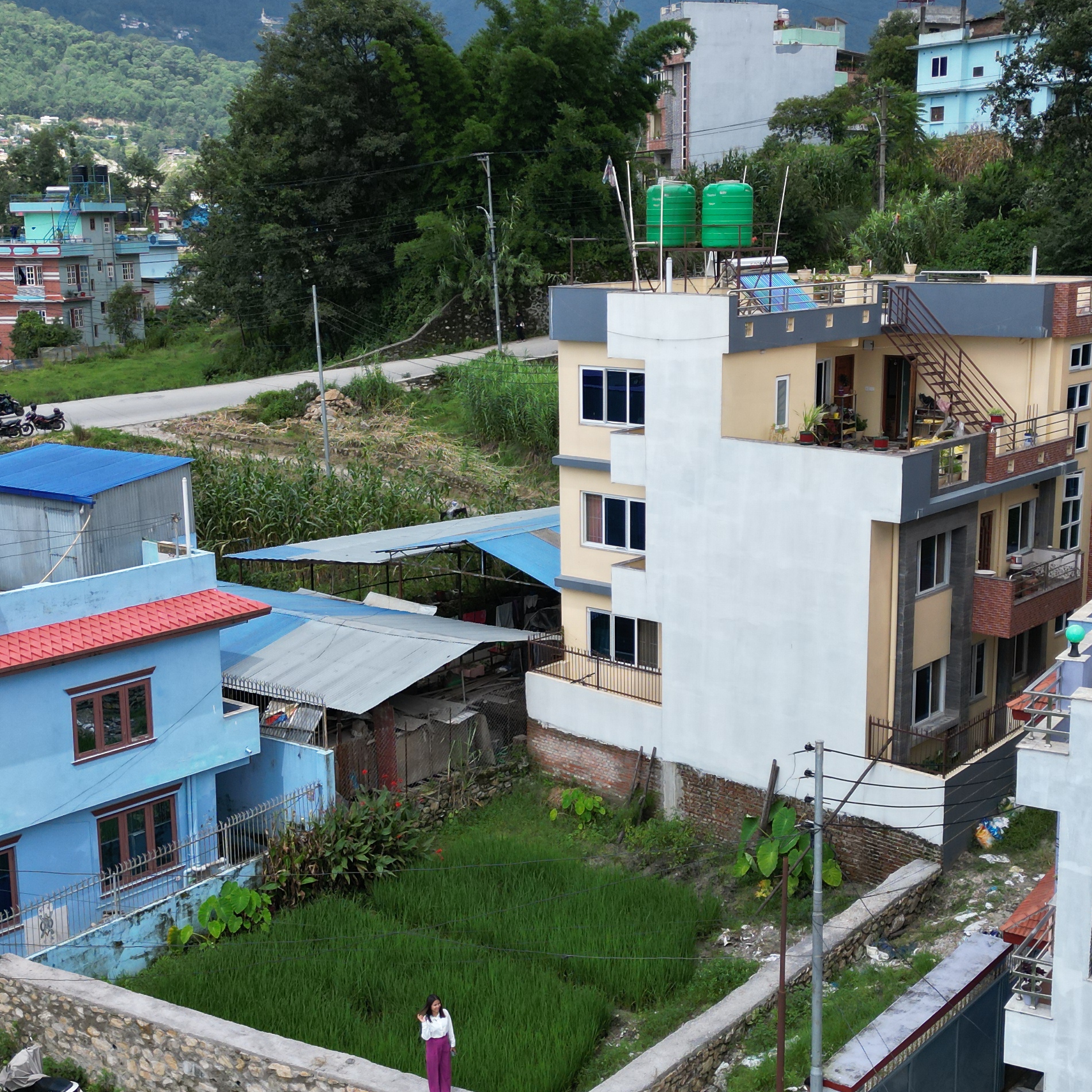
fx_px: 1606
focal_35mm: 45
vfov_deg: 37.5
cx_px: 570
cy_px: 570
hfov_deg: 37.5
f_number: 1.7
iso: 130
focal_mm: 6.72
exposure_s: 1/2500
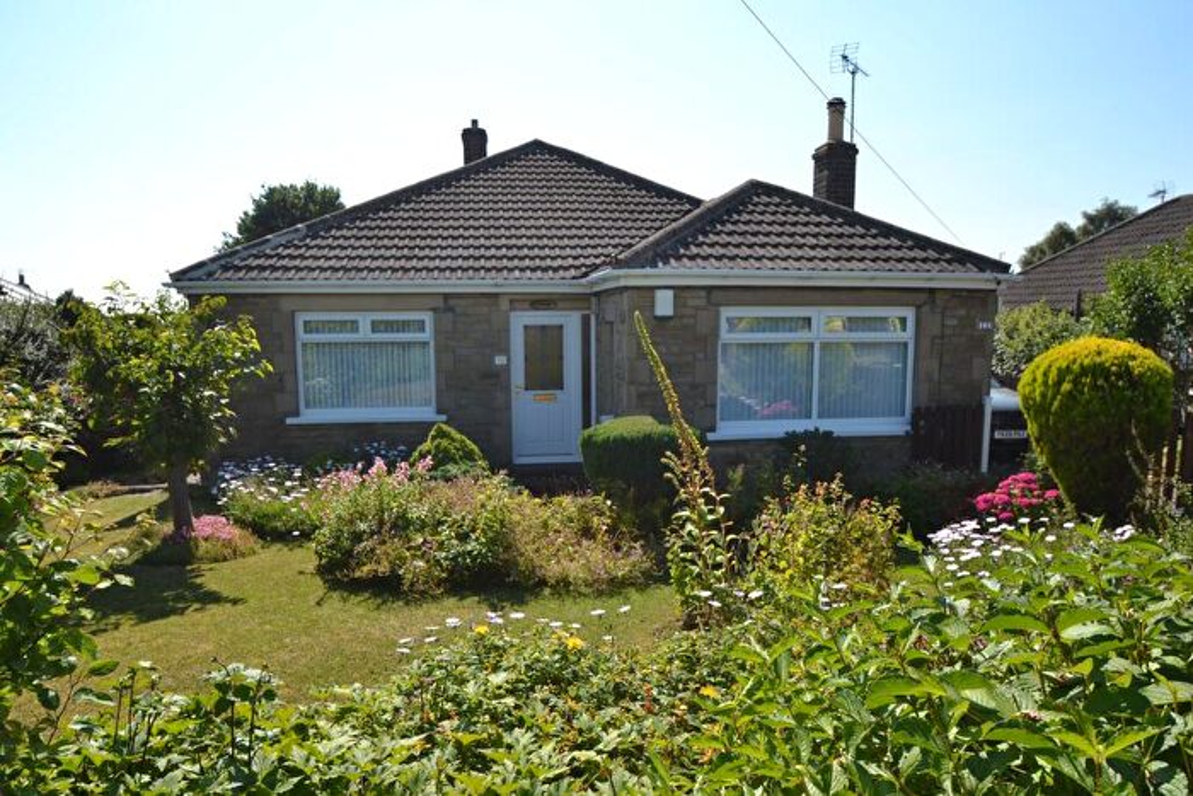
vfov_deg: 59.5
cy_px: 398
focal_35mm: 21
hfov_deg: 81.2
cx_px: 596
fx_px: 696
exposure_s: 1/200
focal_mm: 14
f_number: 7.1
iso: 100
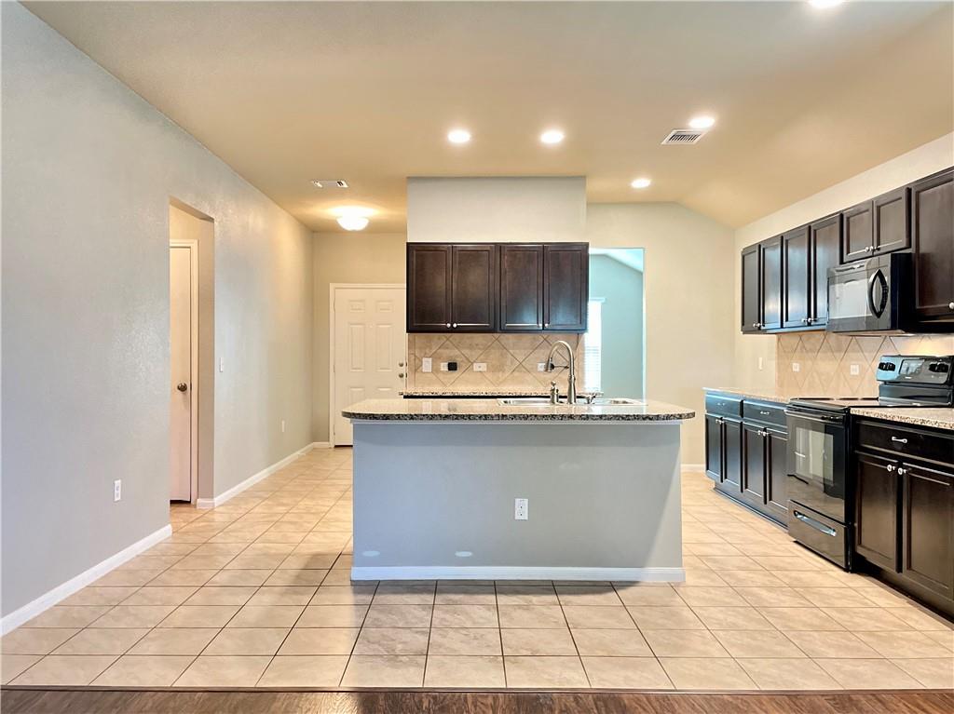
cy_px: 357
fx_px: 716
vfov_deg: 53.0
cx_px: 477
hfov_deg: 67.3
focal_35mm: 26
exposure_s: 1/40
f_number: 1.6
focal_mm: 4.2
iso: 500
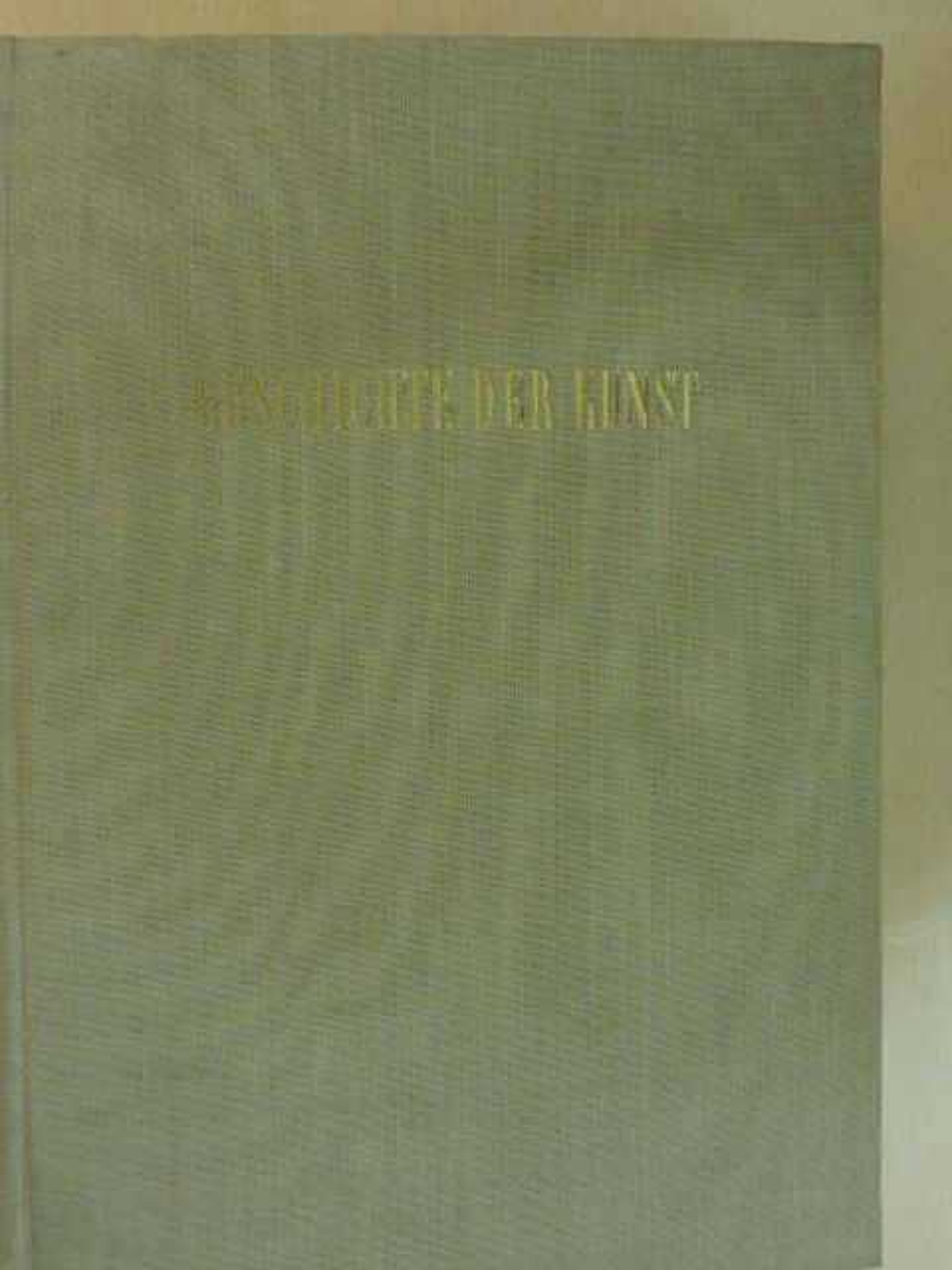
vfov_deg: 46.8
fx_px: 1467
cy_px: 635
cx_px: 476
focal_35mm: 40
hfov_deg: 36.0
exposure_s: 1/60
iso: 1600
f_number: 3.8
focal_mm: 7.2
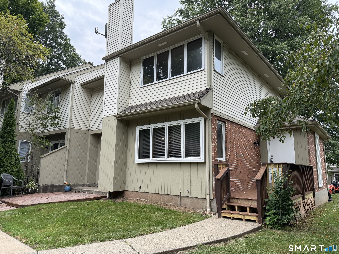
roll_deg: -0.4
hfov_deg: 71.6
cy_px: 127
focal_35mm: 24
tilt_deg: +9.7
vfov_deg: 56.8
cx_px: 170
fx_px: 235
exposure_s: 1/1727
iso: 100
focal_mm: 6.76
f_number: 1.78
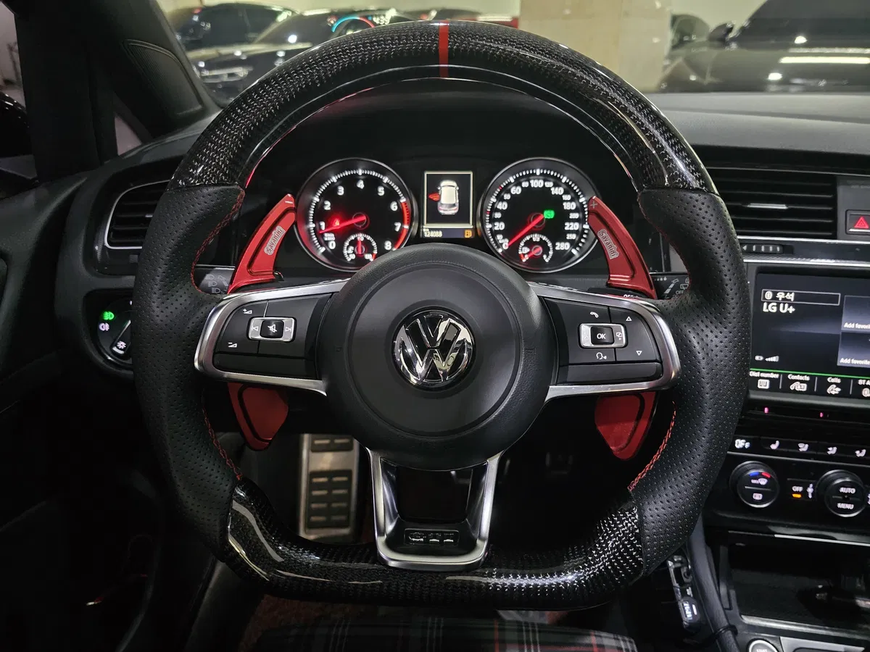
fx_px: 578
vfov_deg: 58.9
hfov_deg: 73.9
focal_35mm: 23
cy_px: 326
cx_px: 435
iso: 1600
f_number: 1.7
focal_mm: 6.3
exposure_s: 1/24
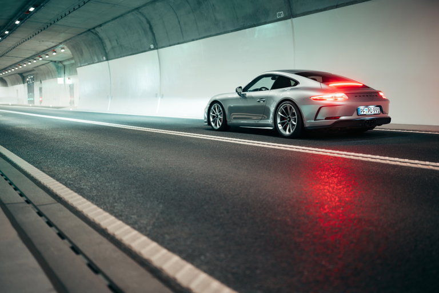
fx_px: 488
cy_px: 146
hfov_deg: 48.5
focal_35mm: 40
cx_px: 220
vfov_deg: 33.4
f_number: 1.4
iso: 200
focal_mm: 40
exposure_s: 1/3
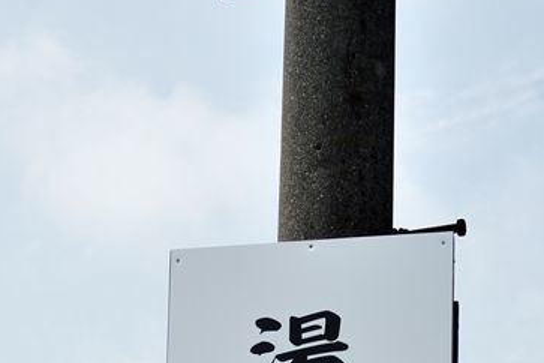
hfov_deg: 15.8
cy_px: 885
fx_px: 1949
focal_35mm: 129
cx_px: 115
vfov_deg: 9.4
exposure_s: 1/125
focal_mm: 26
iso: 100
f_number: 11
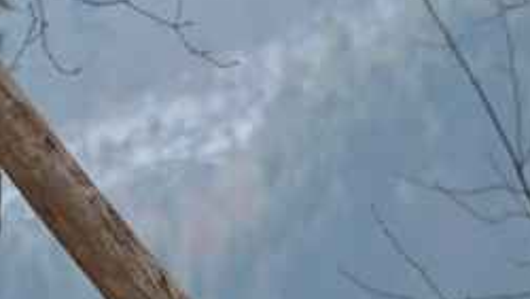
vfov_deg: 1.6
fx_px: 10608
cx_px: -431
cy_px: 254
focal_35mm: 754
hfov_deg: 2.8
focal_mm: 75
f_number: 5
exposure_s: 1/250
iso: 100
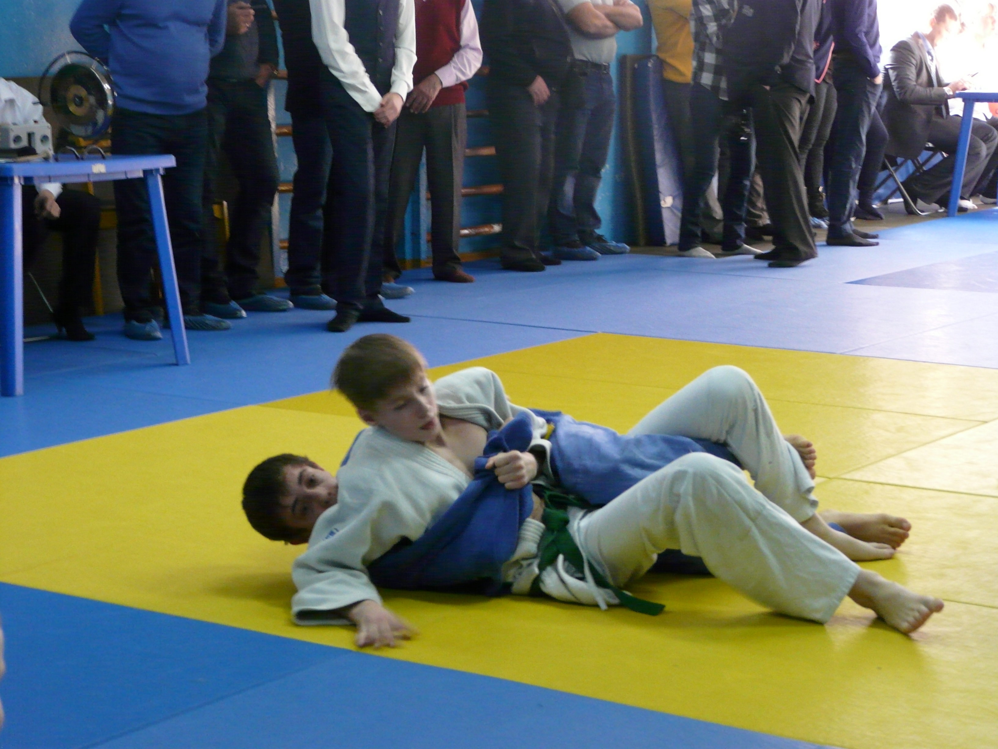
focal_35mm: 81
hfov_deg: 24.1
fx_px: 2335
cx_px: 499
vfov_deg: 18.2
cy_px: 374
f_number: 3.2
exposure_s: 1/13
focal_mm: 13.3
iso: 400
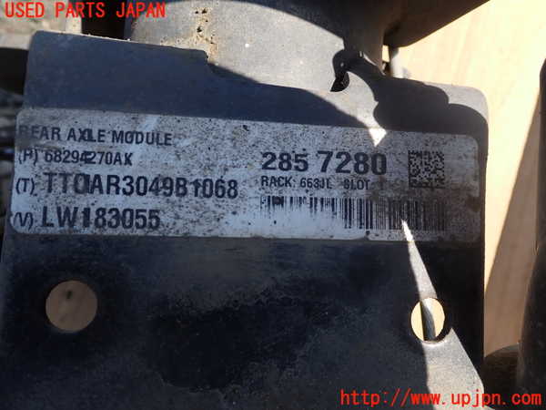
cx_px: 273
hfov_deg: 60.0
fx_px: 473
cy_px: 205
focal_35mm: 30
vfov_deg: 46.8
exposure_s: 1/400
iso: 100
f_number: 3.2
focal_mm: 5.4
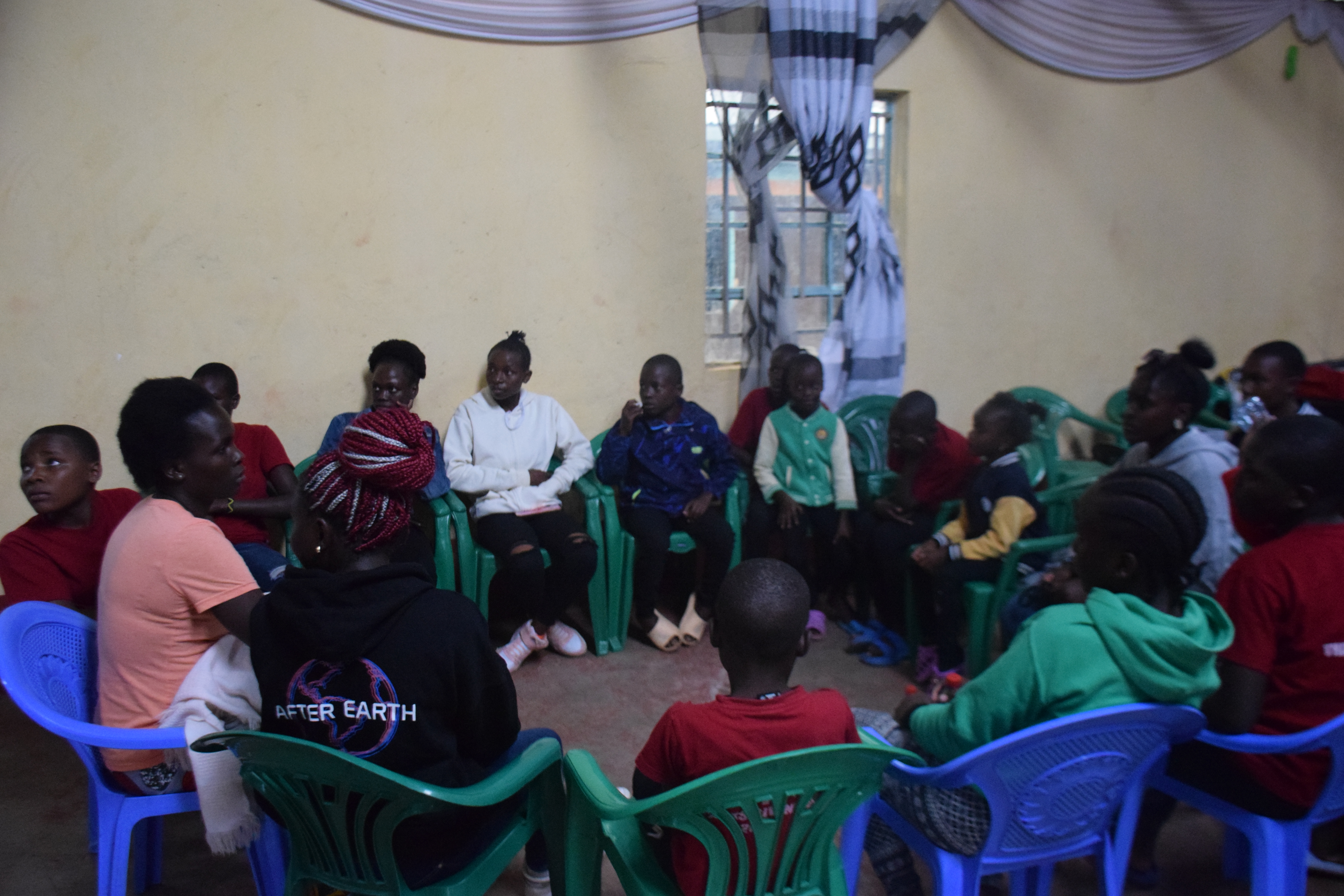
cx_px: 672
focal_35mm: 30
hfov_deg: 61.9
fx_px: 1120
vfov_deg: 43.6
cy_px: 448
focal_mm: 20
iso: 4500
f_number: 3.5
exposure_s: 1/60
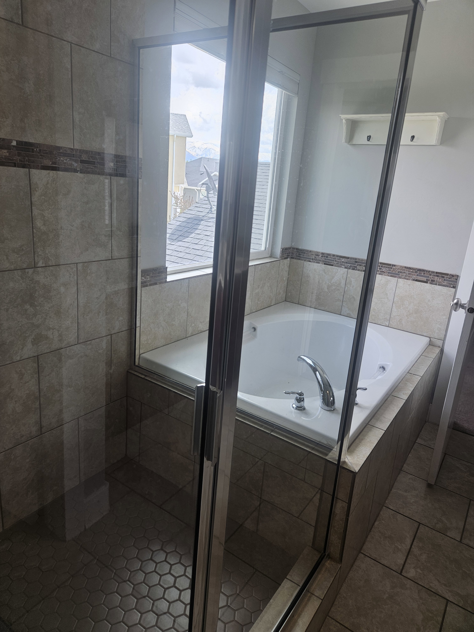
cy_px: 316
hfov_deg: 58.9
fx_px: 420
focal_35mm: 23
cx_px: 237
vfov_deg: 73.9
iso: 32
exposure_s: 1/120
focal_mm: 5.4
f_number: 1.8
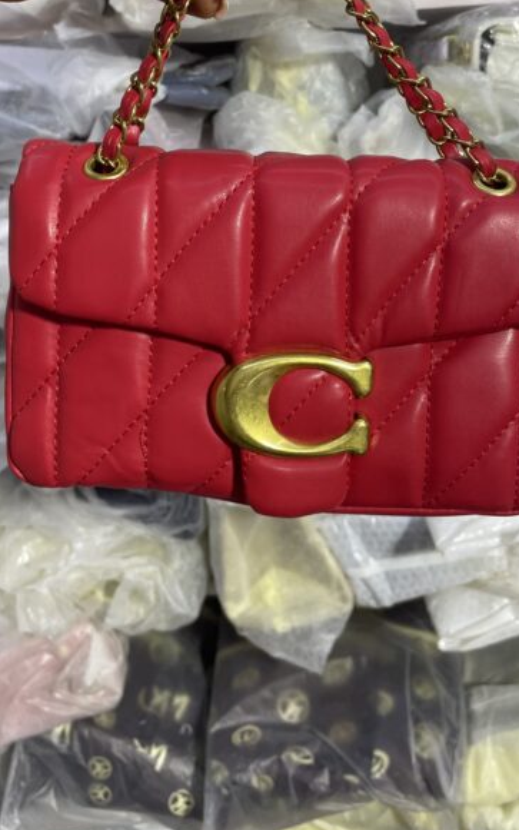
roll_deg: +3.4
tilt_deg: -7.7
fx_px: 859
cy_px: 273
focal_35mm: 38
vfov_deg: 50.6
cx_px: 290
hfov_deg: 33.6
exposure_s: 1/100
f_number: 1.6
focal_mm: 4.2
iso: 32
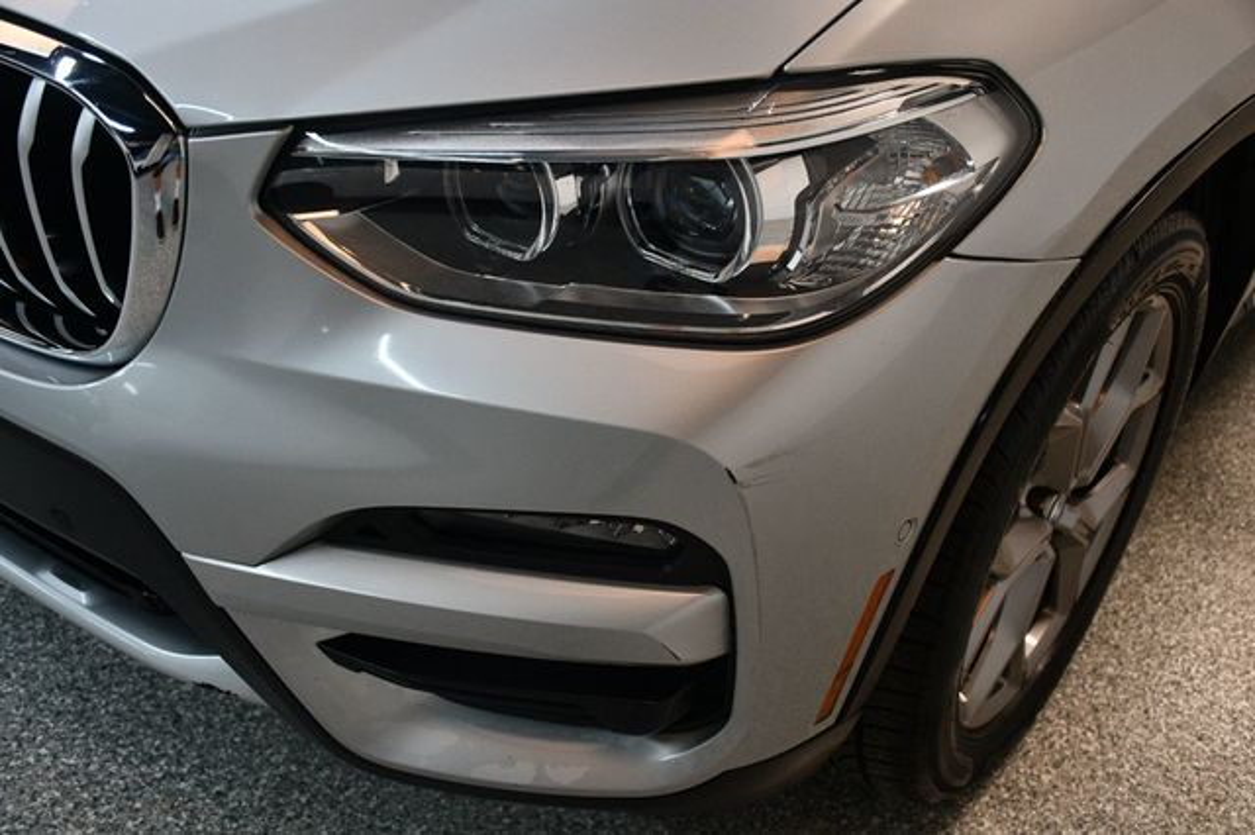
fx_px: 1359
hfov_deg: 49.6
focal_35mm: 39
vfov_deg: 34.2
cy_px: 418
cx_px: 628
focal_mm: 26
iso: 1400
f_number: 3.8
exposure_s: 1/125
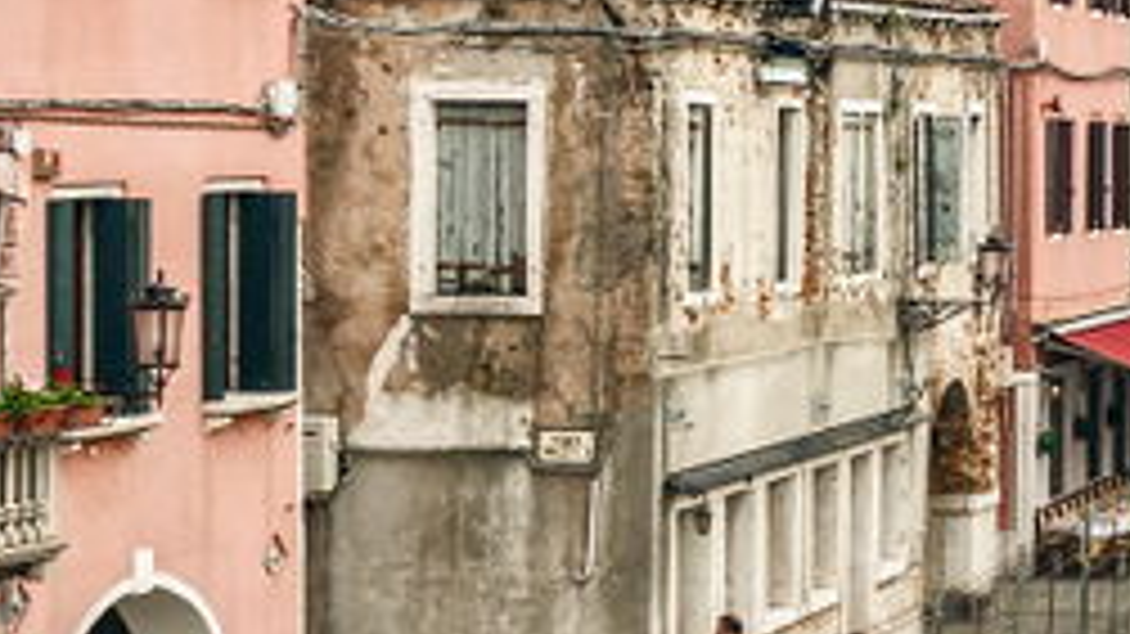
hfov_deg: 17.2
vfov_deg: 10.1
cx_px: 1306
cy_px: 420
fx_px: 3594
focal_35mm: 120
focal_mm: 20
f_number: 8
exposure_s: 1/250
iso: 100
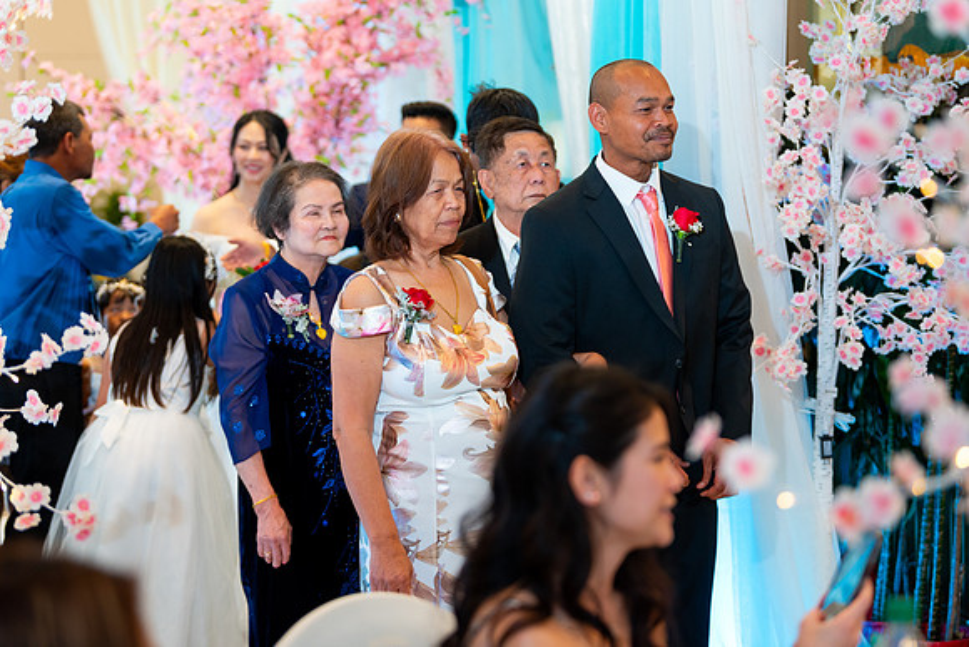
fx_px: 2477
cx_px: 484
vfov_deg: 14.9
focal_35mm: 92
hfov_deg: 22.1
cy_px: 324
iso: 800
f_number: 2.8
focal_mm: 92
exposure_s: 1/160
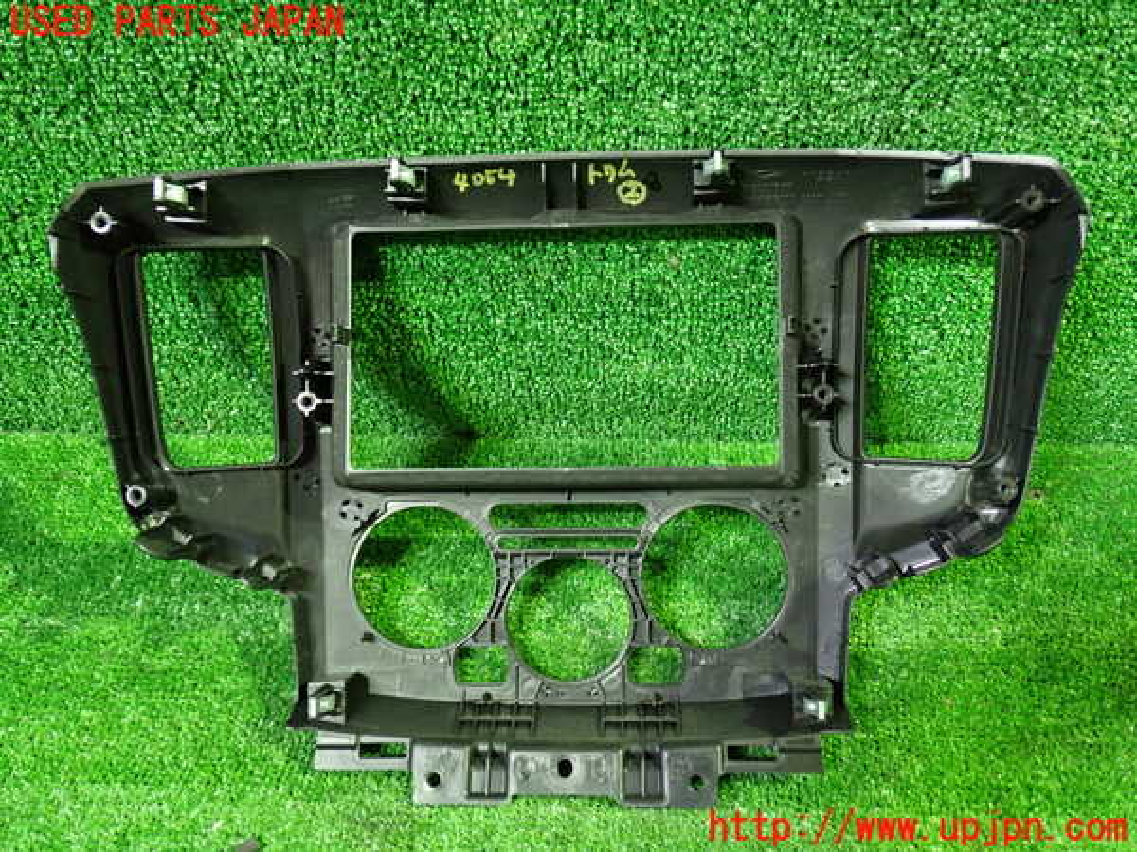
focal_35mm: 30
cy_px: 426
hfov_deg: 60.0
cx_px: 568
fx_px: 985
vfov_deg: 46.8
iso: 800
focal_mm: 5.4
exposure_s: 1/25
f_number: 2.3
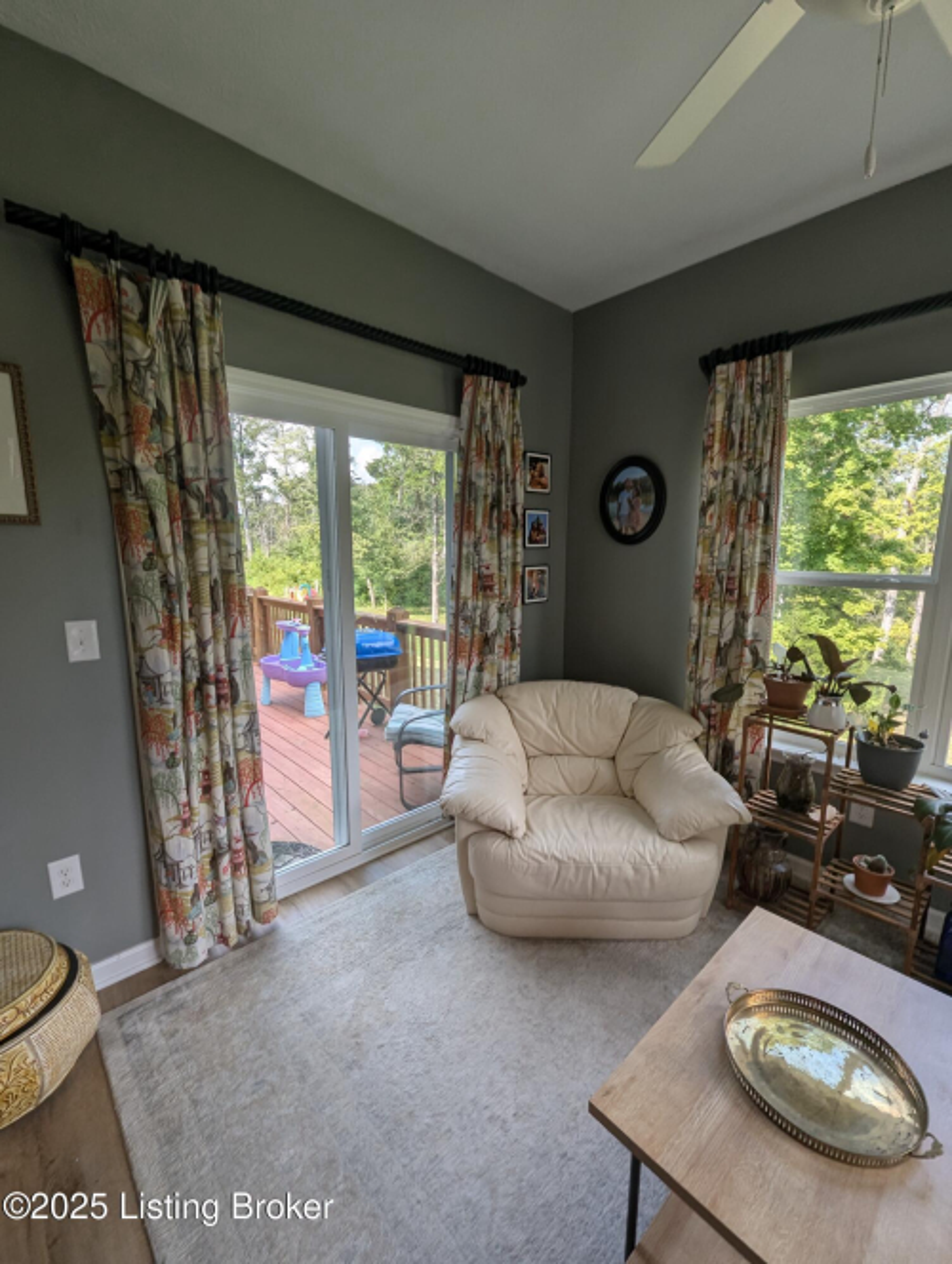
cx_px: 476
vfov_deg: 106.1
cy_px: 632
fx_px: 475
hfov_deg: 90.1
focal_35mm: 13
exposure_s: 1/199
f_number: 2.2
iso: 48
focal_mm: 1.95
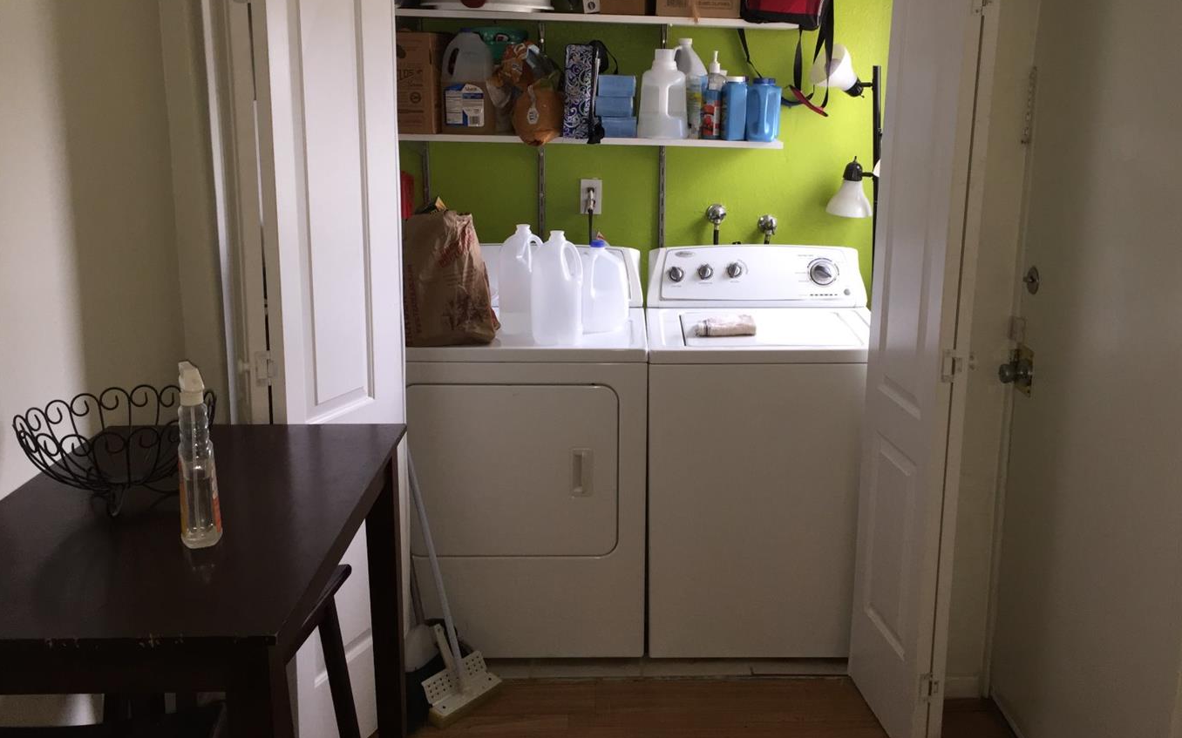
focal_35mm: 34
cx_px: 650
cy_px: 325
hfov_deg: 56.6
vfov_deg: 37.2
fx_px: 1095
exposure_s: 1/30
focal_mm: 4.15
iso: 64
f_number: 2.2
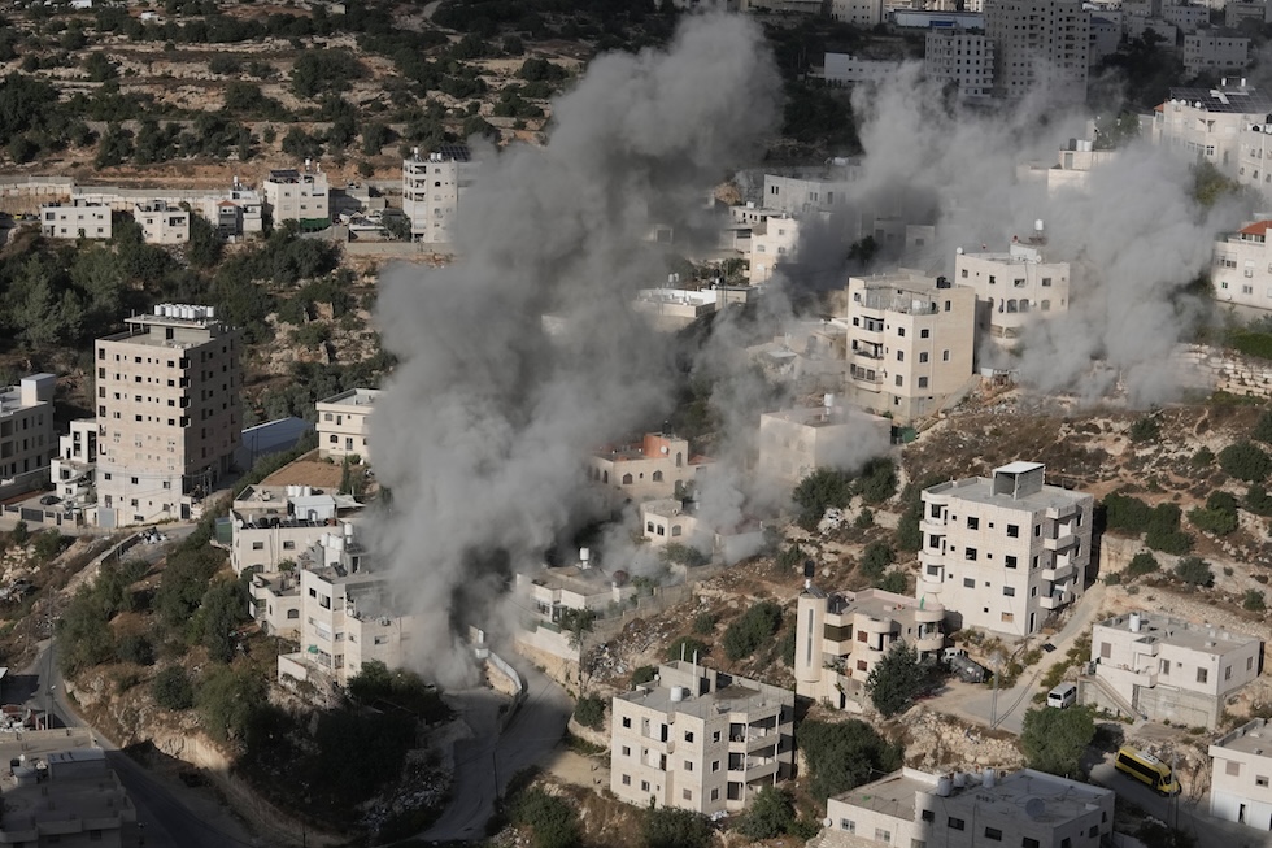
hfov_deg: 28.8
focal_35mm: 70
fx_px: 2473
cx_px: 636
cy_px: 424
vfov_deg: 19.4
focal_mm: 70
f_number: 11
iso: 800
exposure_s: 1/2500
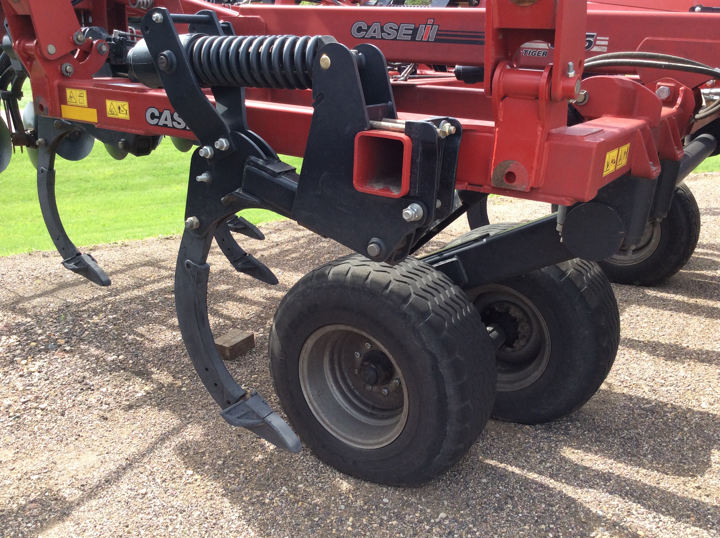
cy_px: 269
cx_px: 360
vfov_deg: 44.1
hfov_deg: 56.9
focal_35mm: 32
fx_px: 665
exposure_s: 1/374
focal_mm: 3.3
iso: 32
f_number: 2.4
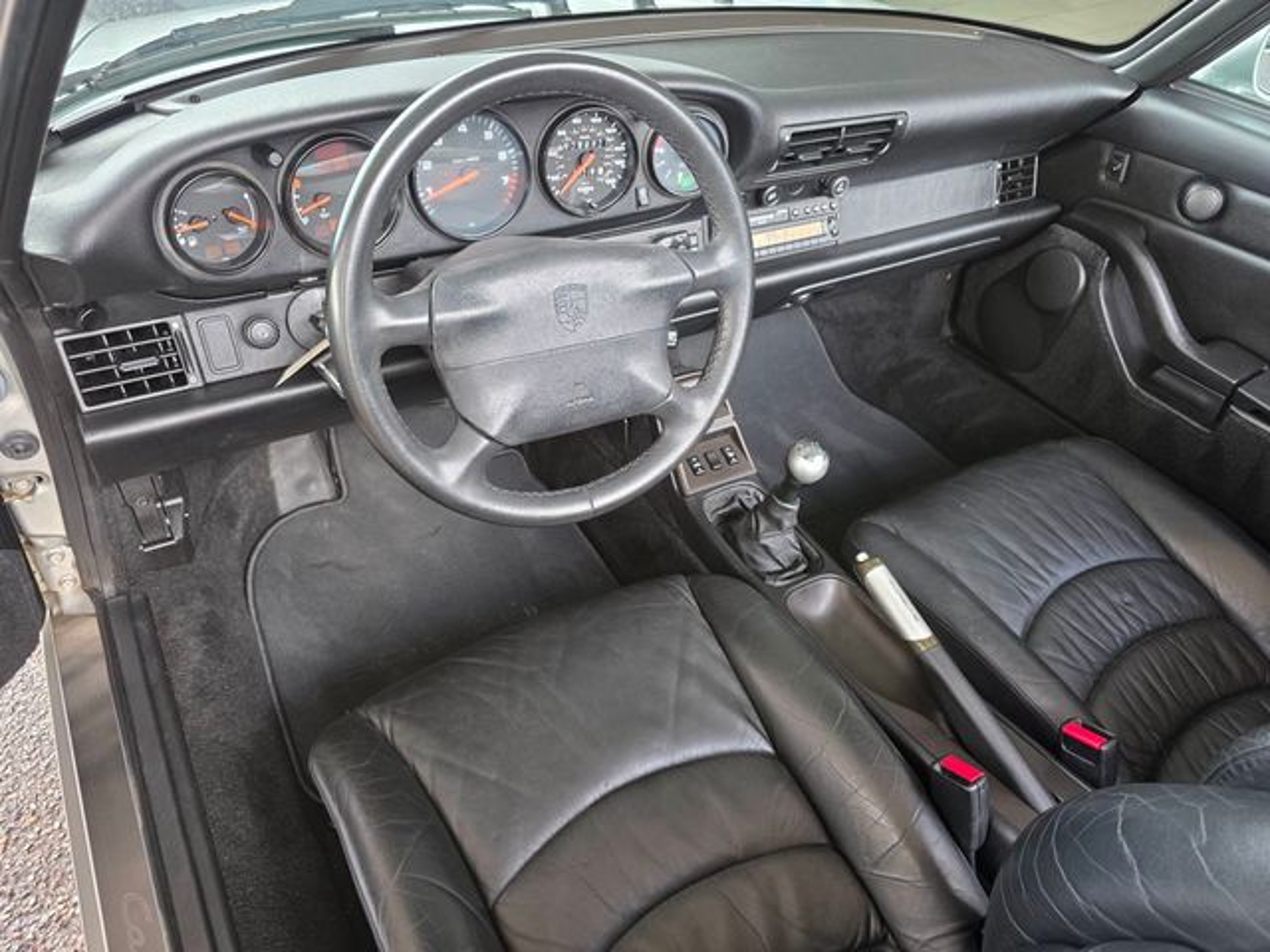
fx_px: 844
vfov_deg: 58.9
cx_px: 635
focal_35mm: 23
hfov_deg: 73.9
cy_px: 476
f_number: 1.7
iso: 160
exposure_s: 1/120
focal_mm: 6.3
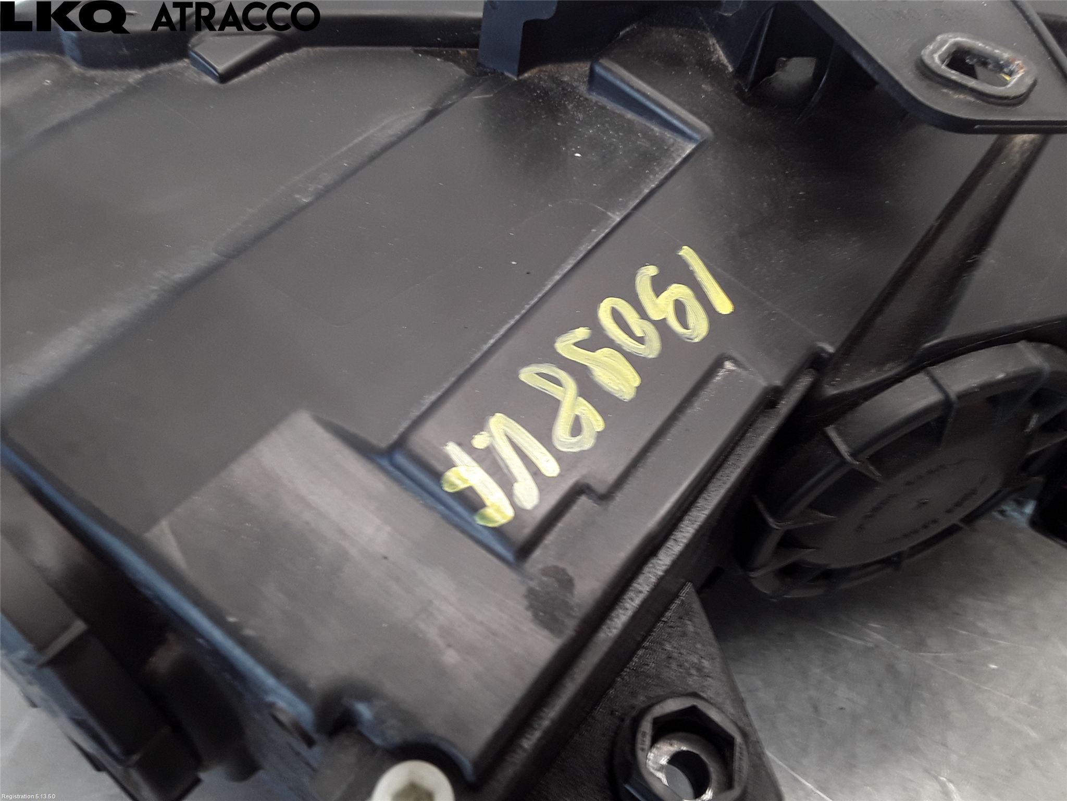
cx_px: 534
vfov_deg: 49.7
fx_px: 863
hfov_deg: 63.4
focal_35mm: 28
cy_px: 400
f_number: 1.9
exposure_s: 1/50
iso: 40
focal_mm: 2.91
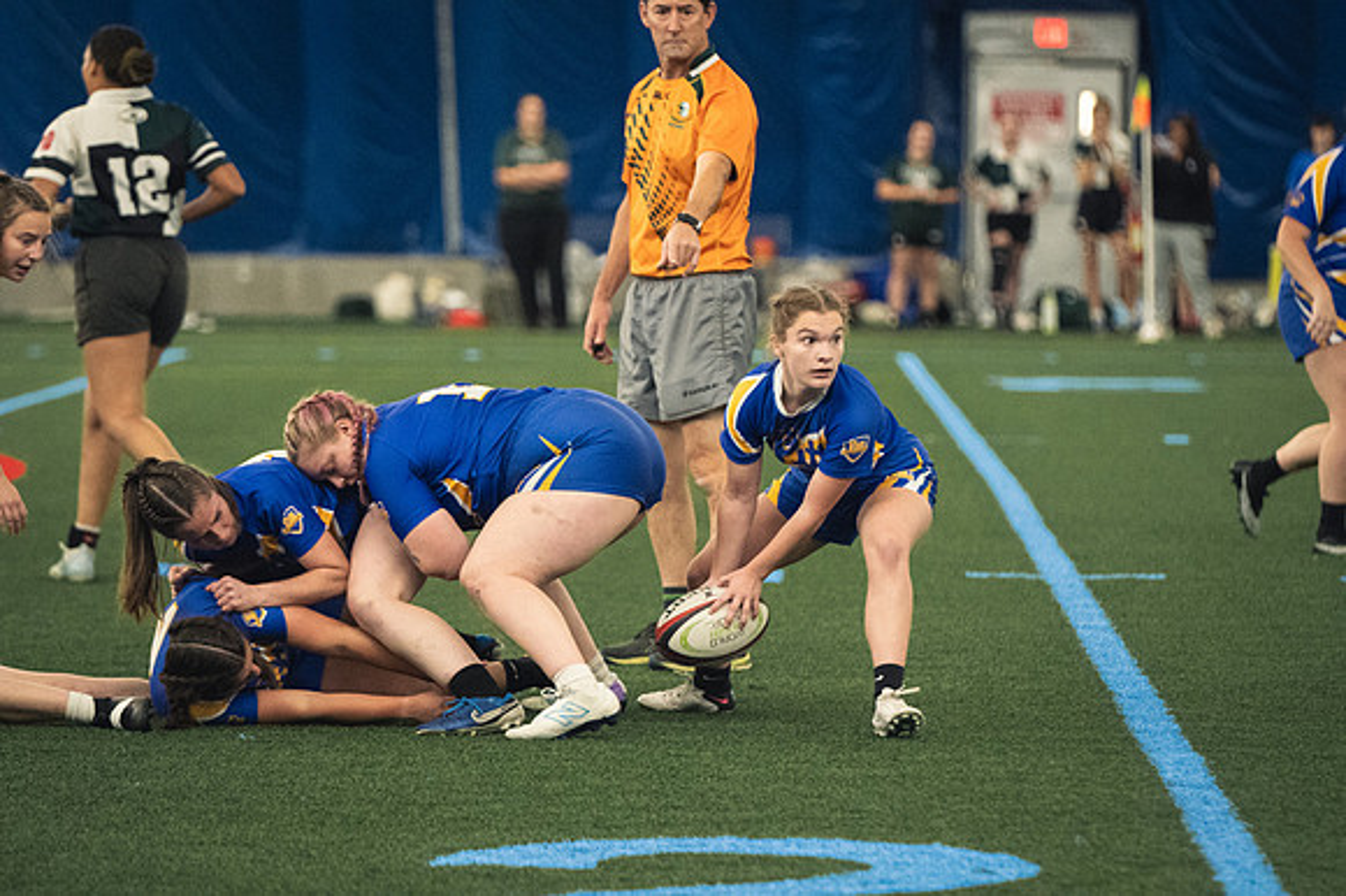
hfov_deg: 8.3
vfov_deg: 5.6
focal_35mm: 247
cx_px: 673
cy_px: 448
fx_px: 9229
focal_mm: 165
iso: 8000
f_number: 2.8
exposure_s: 1/500
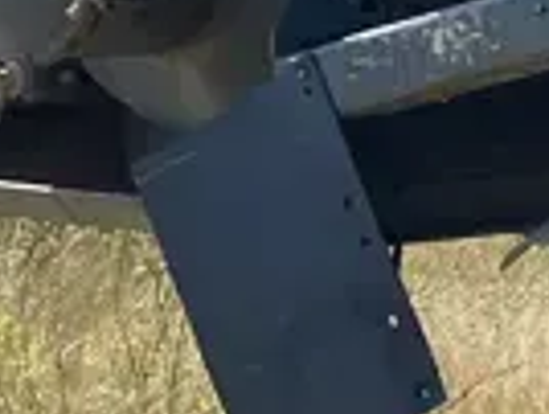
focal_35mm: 186
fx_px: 2955
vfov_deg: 8.0
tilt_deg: +1.9
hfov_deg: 9.3
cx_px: 1377
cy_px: -29
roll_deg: +0.9
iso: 50
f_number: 1.5
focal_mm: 5.7
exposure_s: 1/2299
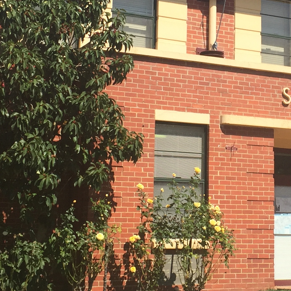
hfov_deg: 19.3
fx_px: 837
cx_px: 266
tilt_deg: +12.5
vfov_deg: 19.6
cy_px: 92
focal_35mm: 88
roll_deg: -0.2
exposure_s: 1/1883
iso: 32
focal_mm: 4.15
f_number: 2.2
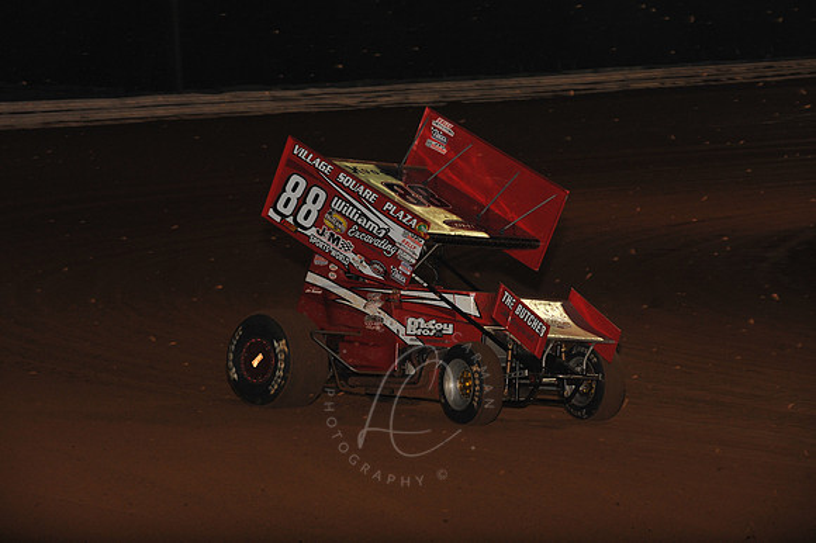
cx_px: 408
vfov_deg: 10.1
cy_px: 272
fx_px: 3058
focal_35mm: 135
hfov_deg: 15.2
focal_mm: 135
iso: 1250
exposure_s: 1/320
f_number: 7.1
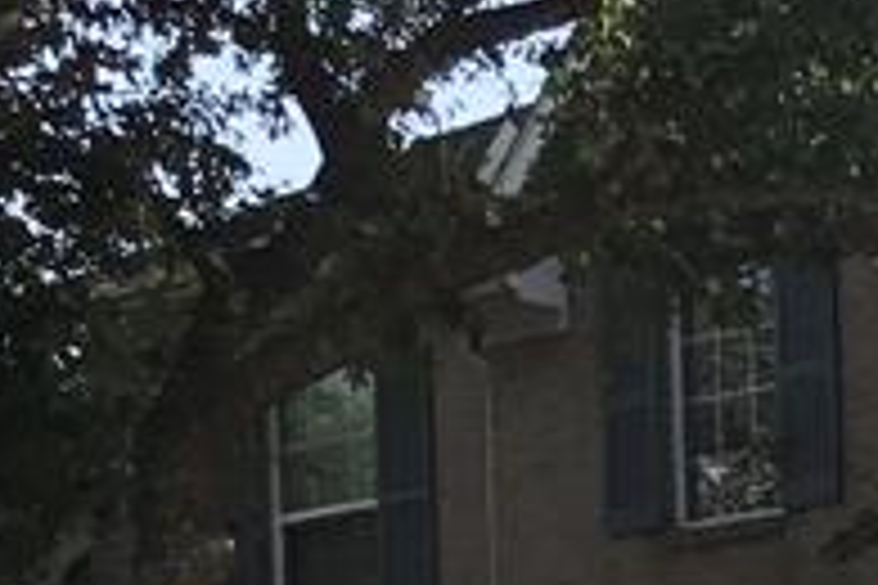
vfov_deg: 7.8
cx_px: 1531
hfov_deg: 11.4
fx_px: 4121
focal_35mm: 169
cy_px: 1152
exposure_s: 1/617
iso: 25
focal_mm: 3.3
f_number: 2.4
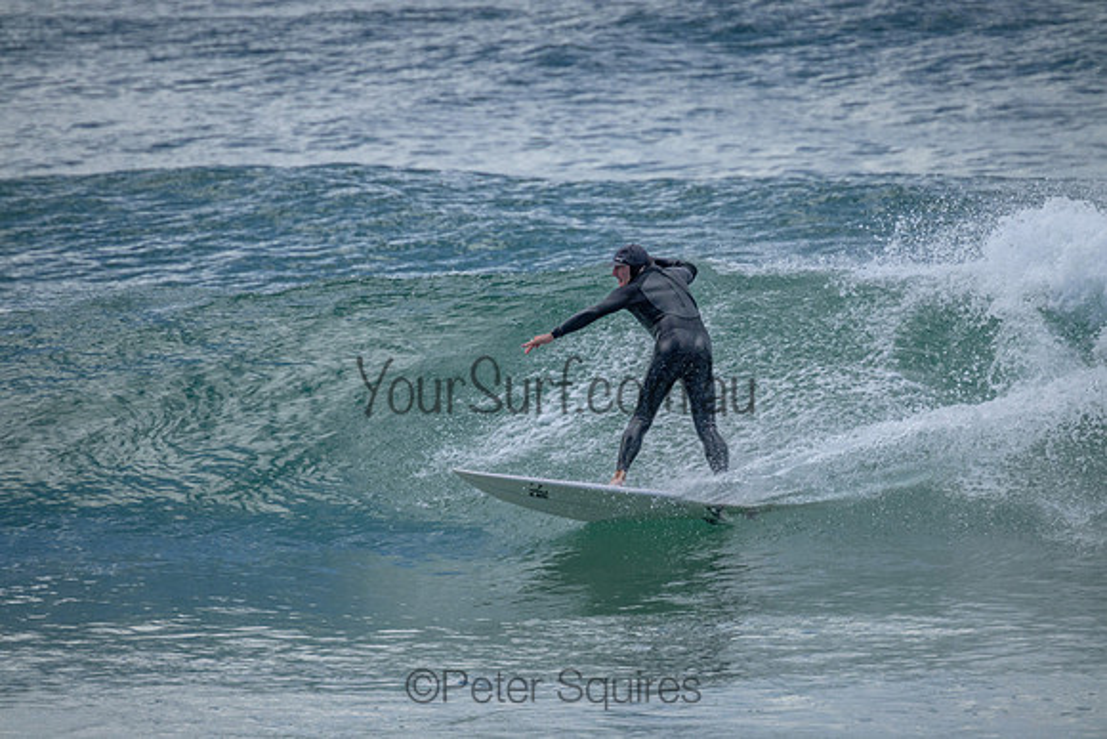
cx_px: 554
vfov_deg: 1.7
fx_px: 24605
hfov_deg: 2.6
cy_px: 370
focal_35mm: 800
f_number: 11
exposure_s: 1/1000
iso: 2000
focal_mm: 800
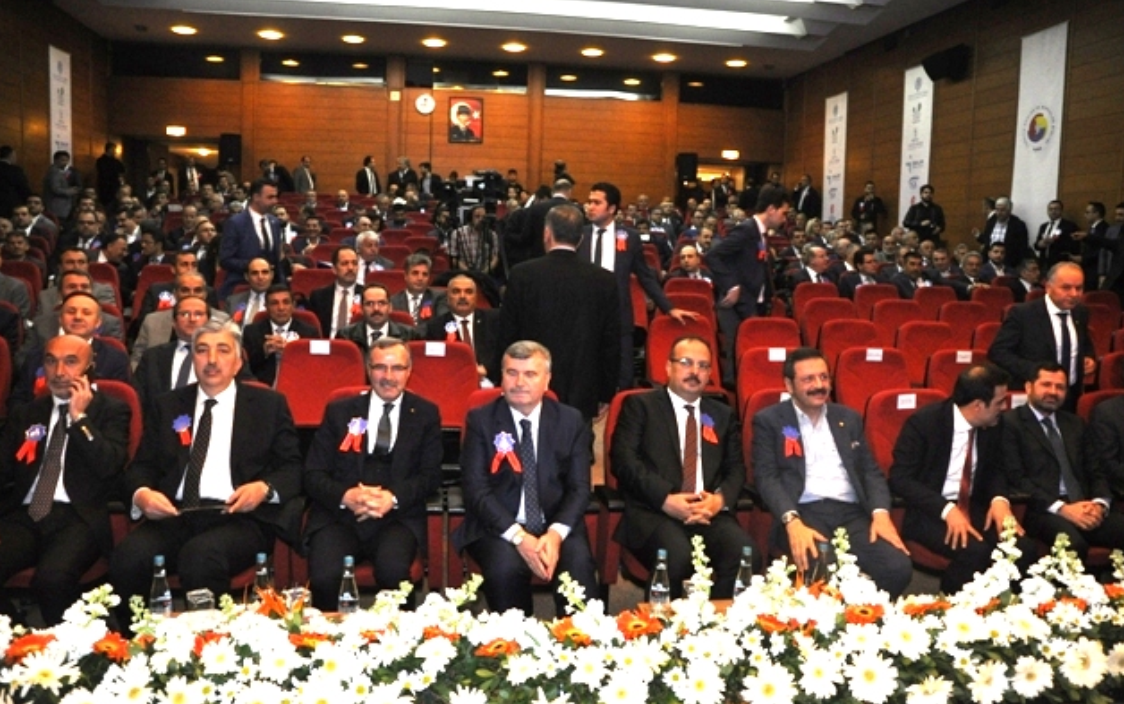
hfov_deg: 66.4
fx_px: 858
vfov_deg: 44.6
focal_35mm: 28
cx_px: 560
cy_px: 338
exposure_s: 1/60
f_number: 3.5
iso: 800
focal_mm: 18
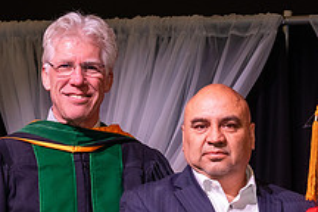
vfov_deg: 7.6
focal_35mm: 180
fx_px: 1590
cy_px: 264
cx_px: 300
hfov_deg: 11.3
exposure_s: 1/160
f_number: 5.6
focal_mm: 50
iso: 1250
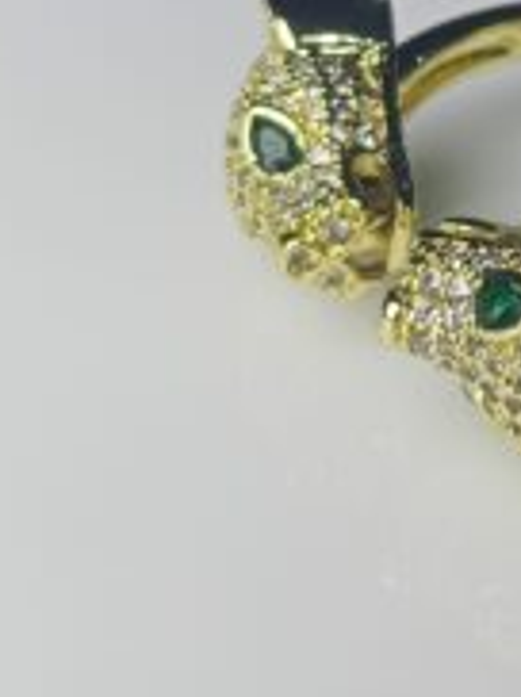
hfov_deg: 13.7
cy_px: -40
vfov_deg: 18.3
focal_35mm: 104
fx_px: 2092
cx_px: 682
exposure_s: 1/115
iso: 50
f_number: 1.8
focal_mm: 3.98
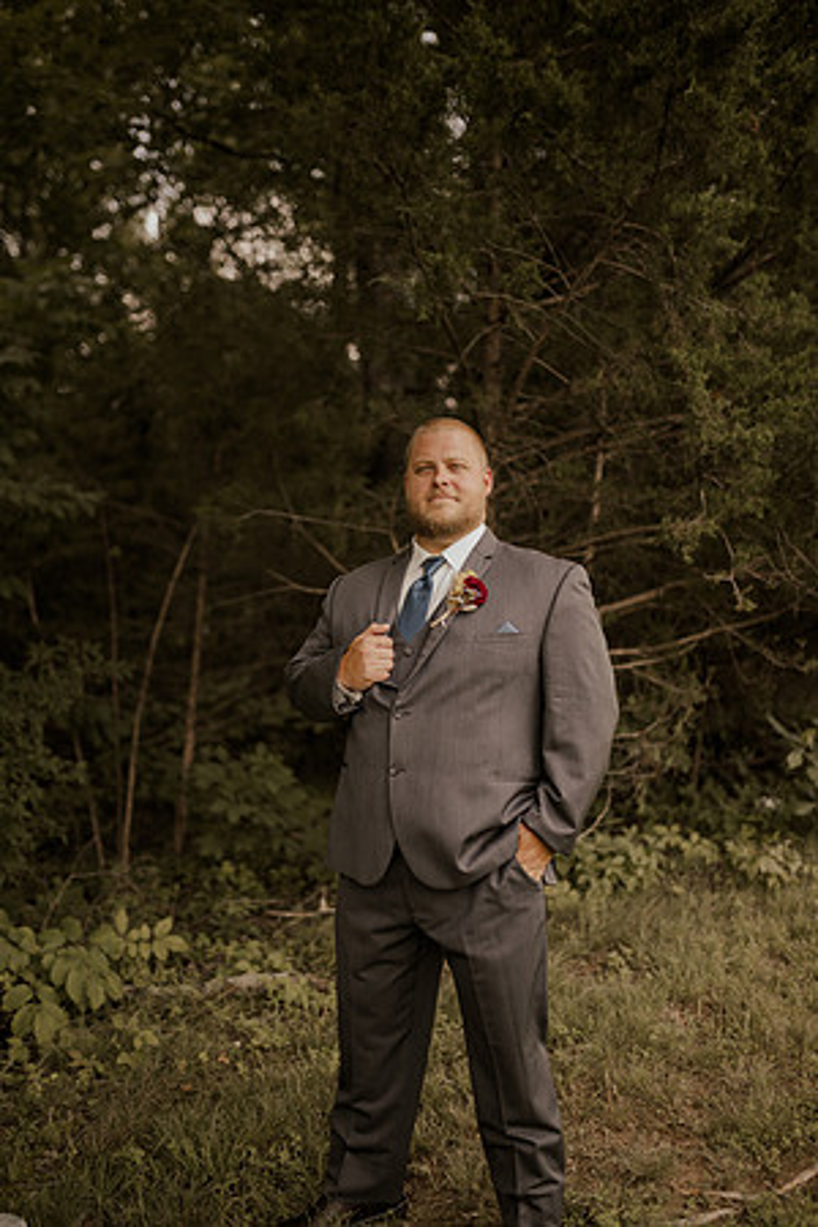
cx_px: 409
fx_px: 1193
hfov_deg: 37.9
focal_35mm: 35
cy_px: 614
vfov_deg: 54.4
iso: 64
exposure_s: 1/400
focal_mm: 35
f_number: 1.6
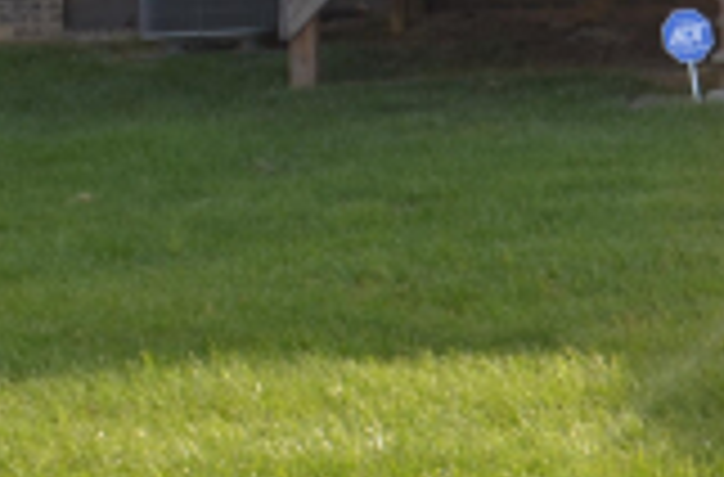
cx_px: 1302
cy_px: -220
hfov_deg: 13.2
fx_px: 2825
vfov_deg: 9.4
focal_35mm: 141
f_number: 7.1
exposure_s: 1/200
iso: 100
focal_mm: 20
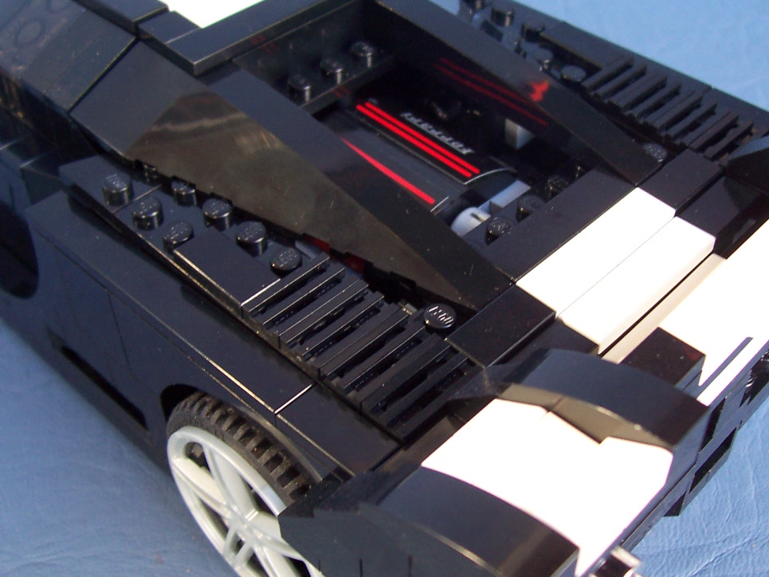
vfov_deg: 31.5
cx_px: 440
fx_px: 1022
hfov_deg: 41.1
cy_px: 296
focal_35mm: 46
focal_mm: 5.6
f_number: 2.8
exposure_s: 1/30
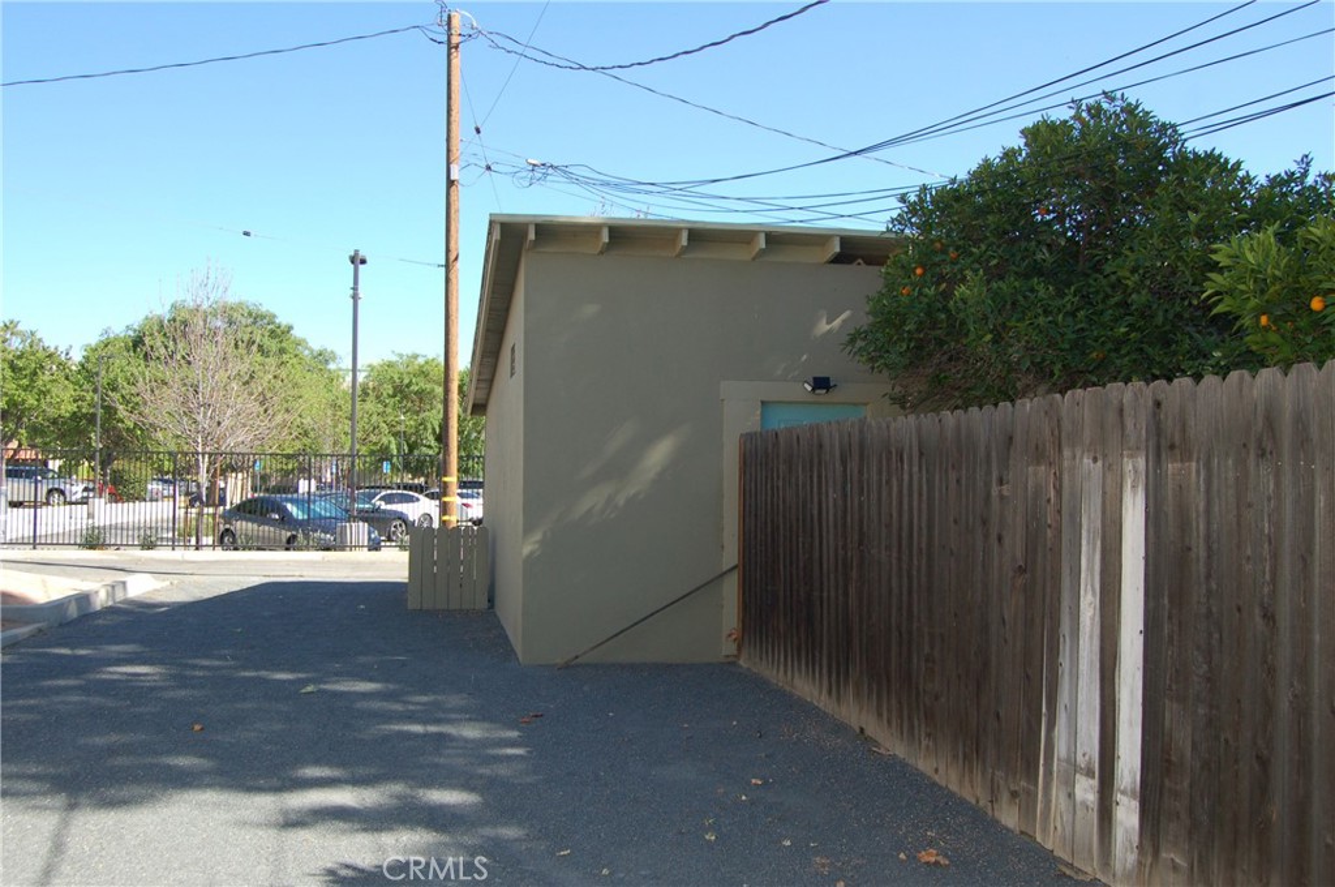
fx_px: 1111
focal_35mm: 30
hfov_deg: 62.0
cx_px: 668
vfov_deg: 43.5
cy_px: 444
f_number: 5
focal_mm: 20
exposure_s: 1/500
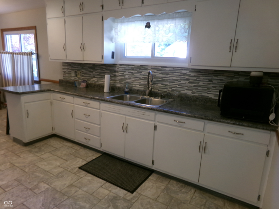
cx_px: 140
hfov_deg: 71.6
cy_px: 104
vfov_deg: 56.8
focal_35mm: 24
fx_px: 193
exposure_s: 1/20
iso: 200
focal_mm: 4.3
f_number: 3.7
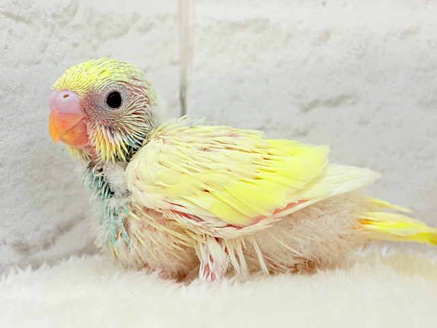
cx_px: 218
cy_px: 164
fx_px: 656
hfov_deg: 36.8
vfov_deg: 28.0
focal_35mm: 52
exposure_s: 1/50
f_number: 1.6
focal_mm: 5.96
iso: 32
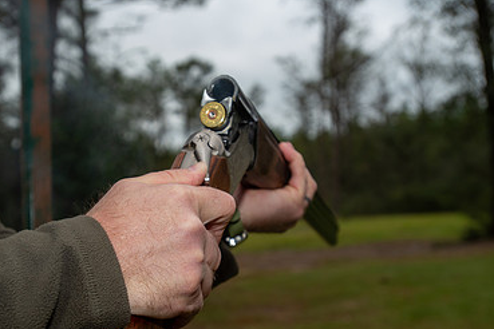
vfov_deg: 24.4
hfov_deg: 36.1
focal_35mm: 55
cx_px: 191
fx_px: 755
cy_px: 231
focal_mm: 35
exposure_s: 1/250
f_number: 5
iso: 320
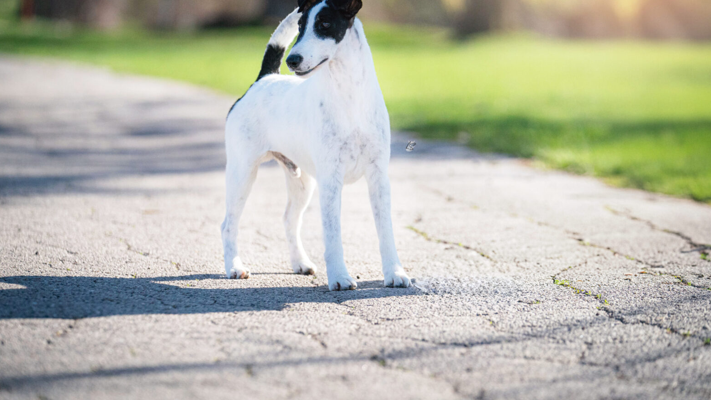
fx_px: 3148
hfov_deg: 12.9
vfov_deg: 7.3
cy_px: 157
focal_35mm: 167
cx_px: 365
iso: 4000
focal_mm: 155
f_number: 3.5
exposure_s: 1/16000
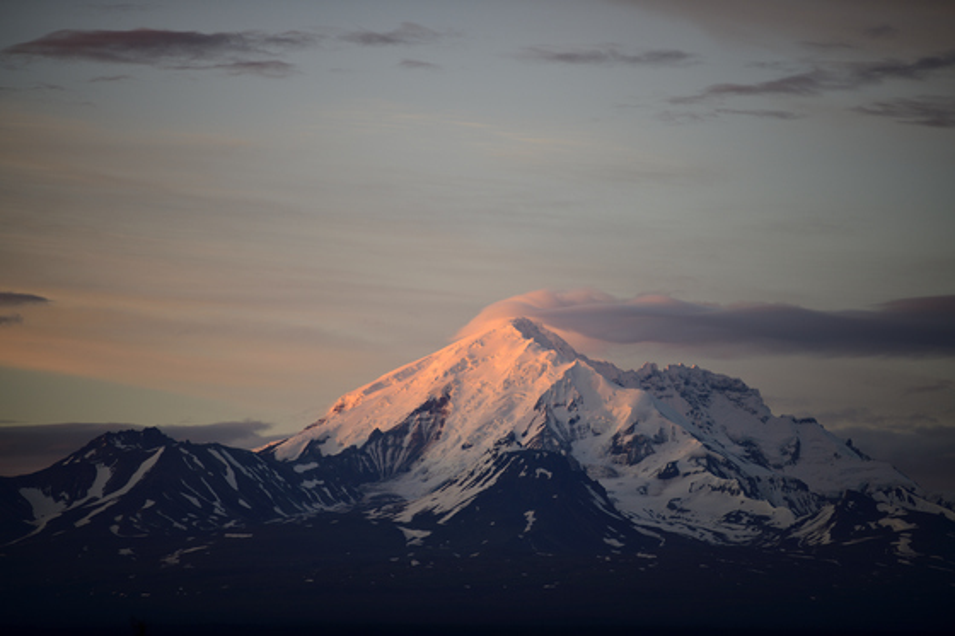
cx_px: 478
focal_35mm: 200
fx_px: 5304
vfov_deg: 6.9
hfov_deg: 10.3
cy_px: 318
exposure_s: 1/200
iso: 140
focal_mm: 200
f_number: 2.8
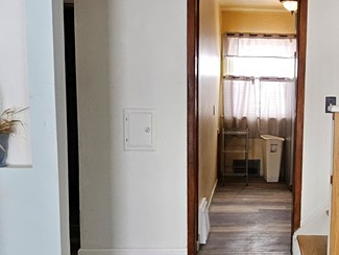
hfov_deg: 43.2
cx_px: 281
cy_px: 136
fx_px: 402
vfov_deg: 35.1
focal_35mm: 41
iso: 125
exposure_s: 1/60.2
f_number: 2.2
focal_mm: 1.74
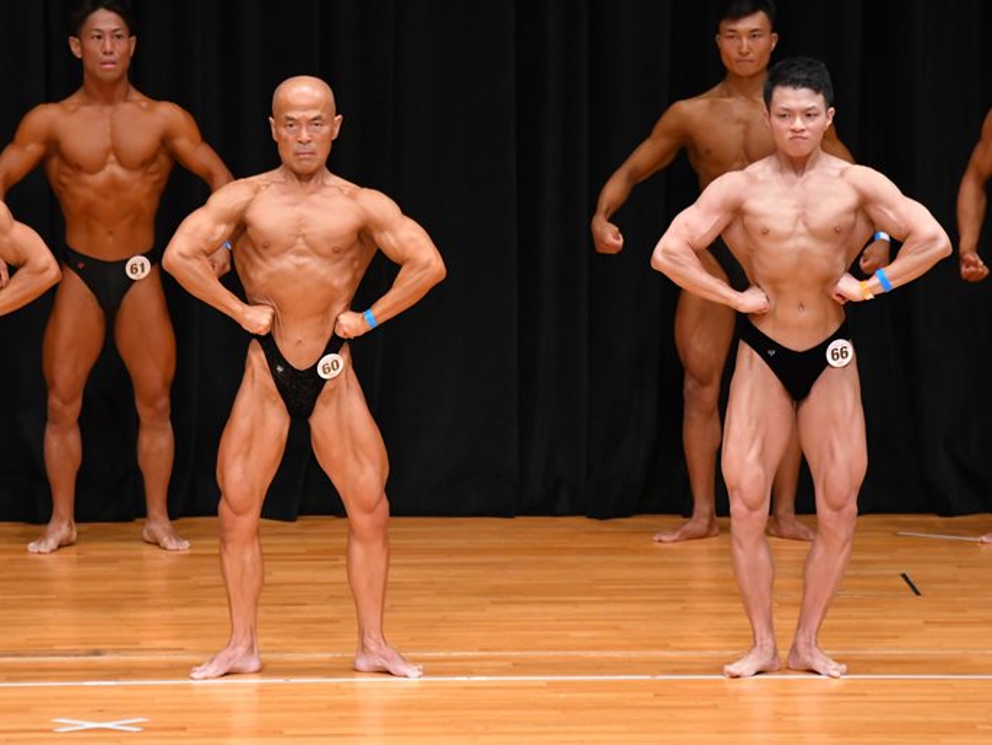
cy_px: 372
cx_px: 509
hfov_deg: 6.4
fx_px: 8885
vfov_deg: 4.8
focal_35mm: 310
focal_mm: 190
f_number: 5.6
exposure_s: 1/400
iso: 4000
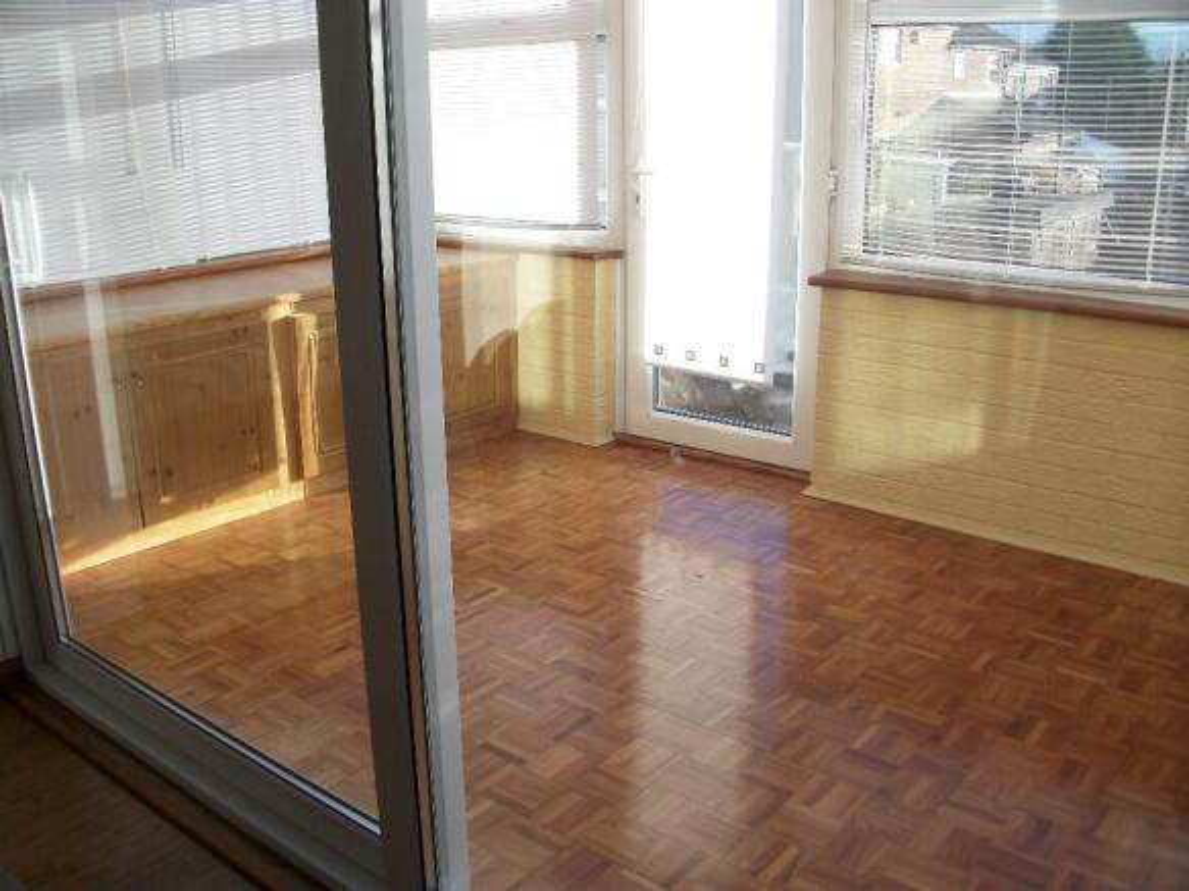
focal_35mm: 31
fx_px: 1065
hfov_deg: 58.4
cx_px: 594
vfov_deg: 45.4
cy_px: 446
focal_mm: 5.7
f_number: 2.9
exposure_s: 1/172
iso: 80
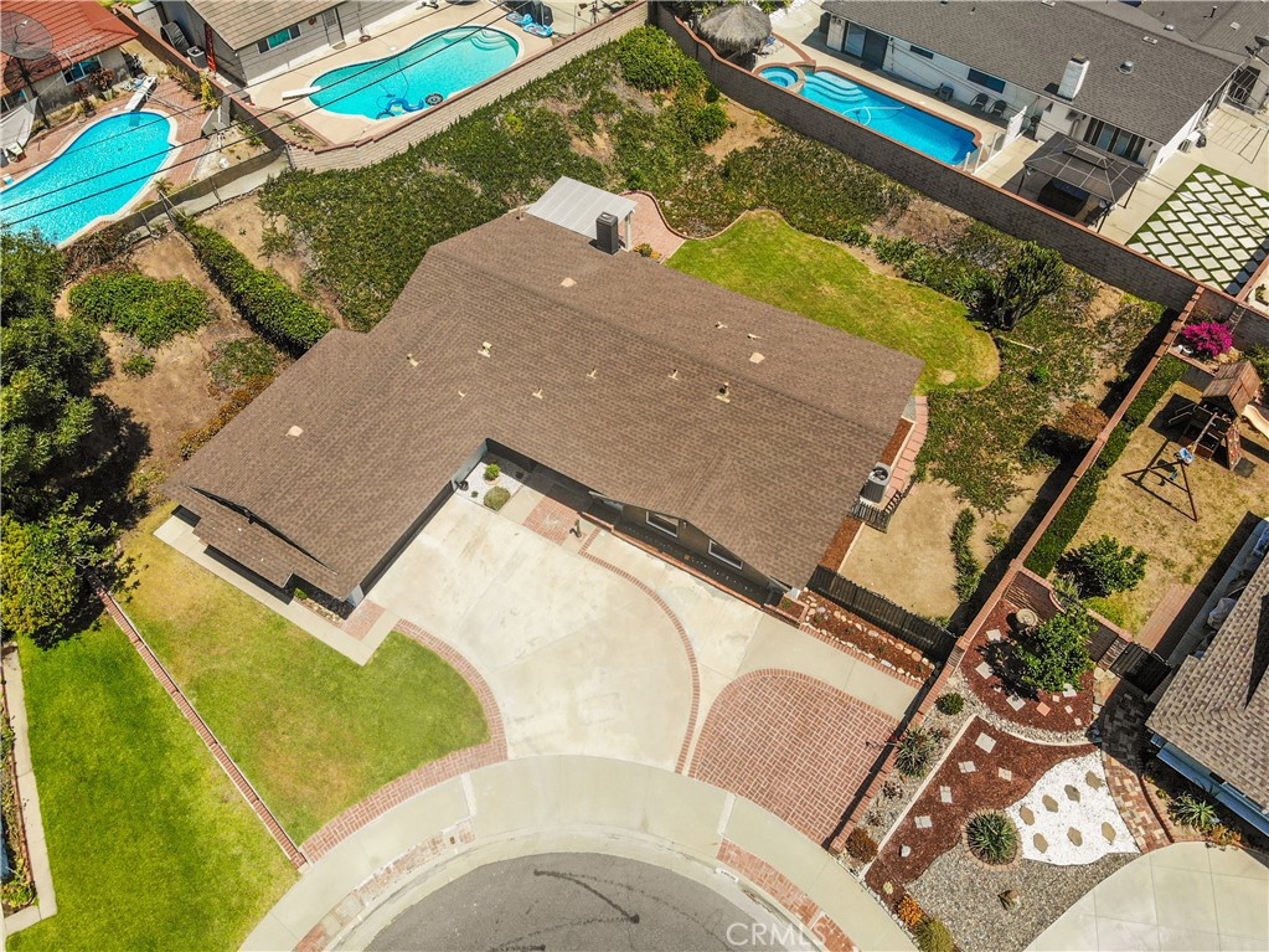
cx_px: 634
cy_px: 476
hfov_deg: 71.6
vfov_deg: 56.8
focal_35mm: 24
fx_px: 880
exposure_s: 1/700
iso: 111
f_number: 2.8
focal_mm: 4.5
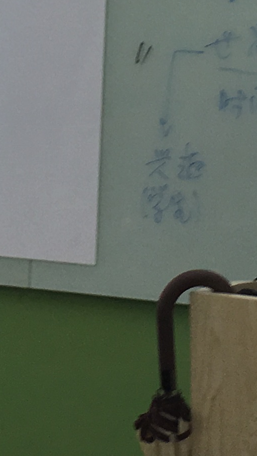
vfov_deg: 15.1
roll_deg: -2.7
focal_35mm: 140
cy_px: -10
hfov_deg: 8.6
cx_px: 45
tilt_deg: +3.3
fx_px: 1696
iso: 32
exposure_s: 1/50
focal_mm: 4.15
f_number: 2.2
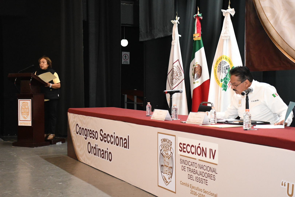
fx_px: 492
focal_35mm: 60
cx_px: 148
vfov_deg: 22.6
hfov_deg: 33.4
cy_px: 98
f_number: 5.6
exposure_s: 1/125
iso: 6400
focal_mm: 40
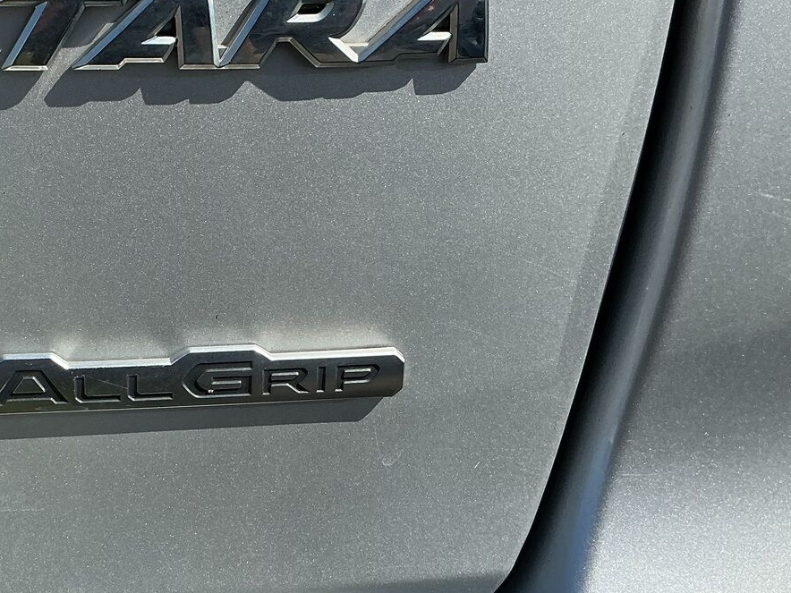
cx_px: 173
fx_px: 1280
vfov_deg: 26.1
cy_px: 295
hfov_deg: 33.5
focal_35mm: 56
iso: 25
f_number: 1.8
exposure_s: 1/1984
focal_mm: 3
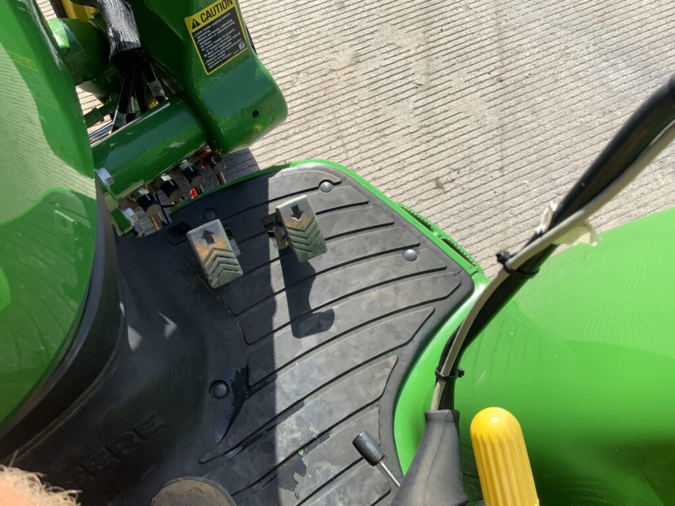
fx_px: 565
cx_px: 338
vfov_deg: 48.2
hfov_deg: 61.7
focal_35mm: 29
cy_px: 253
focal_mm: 3
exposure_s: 1/944
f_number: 1.8
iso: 16
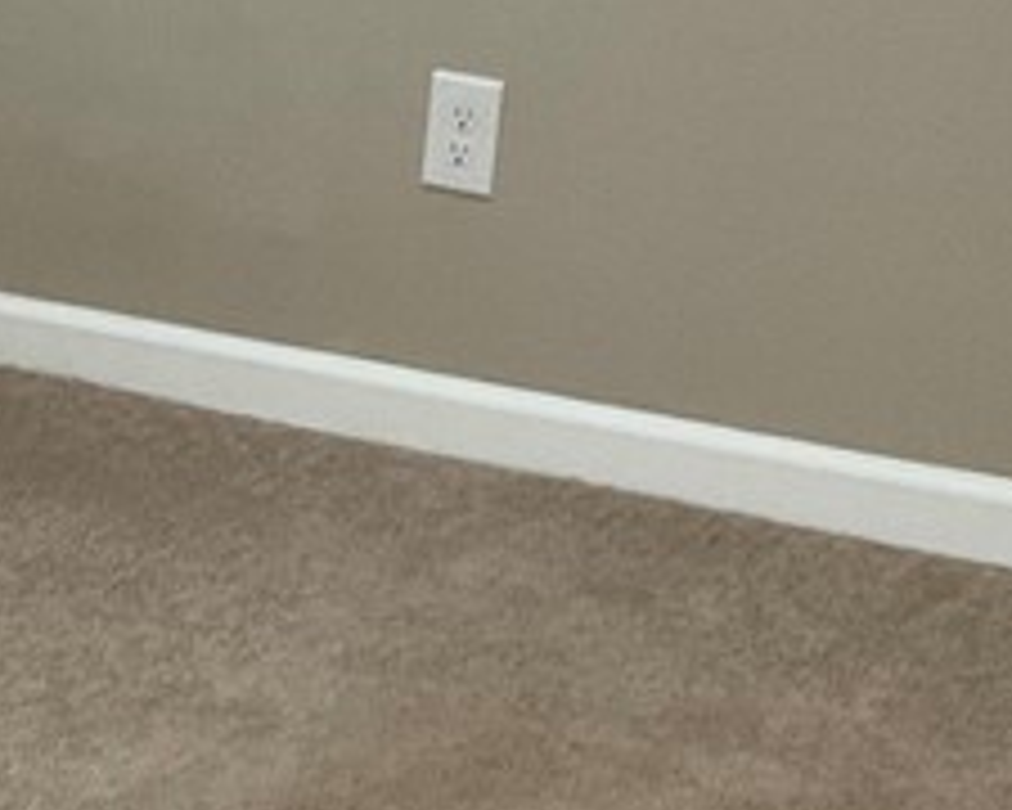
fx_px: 3864
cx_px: -252
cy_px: 554
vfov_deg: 11.9
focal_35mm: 129
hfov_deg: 14.4
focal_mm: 3
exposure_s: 1/60
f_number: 1.8
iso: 125
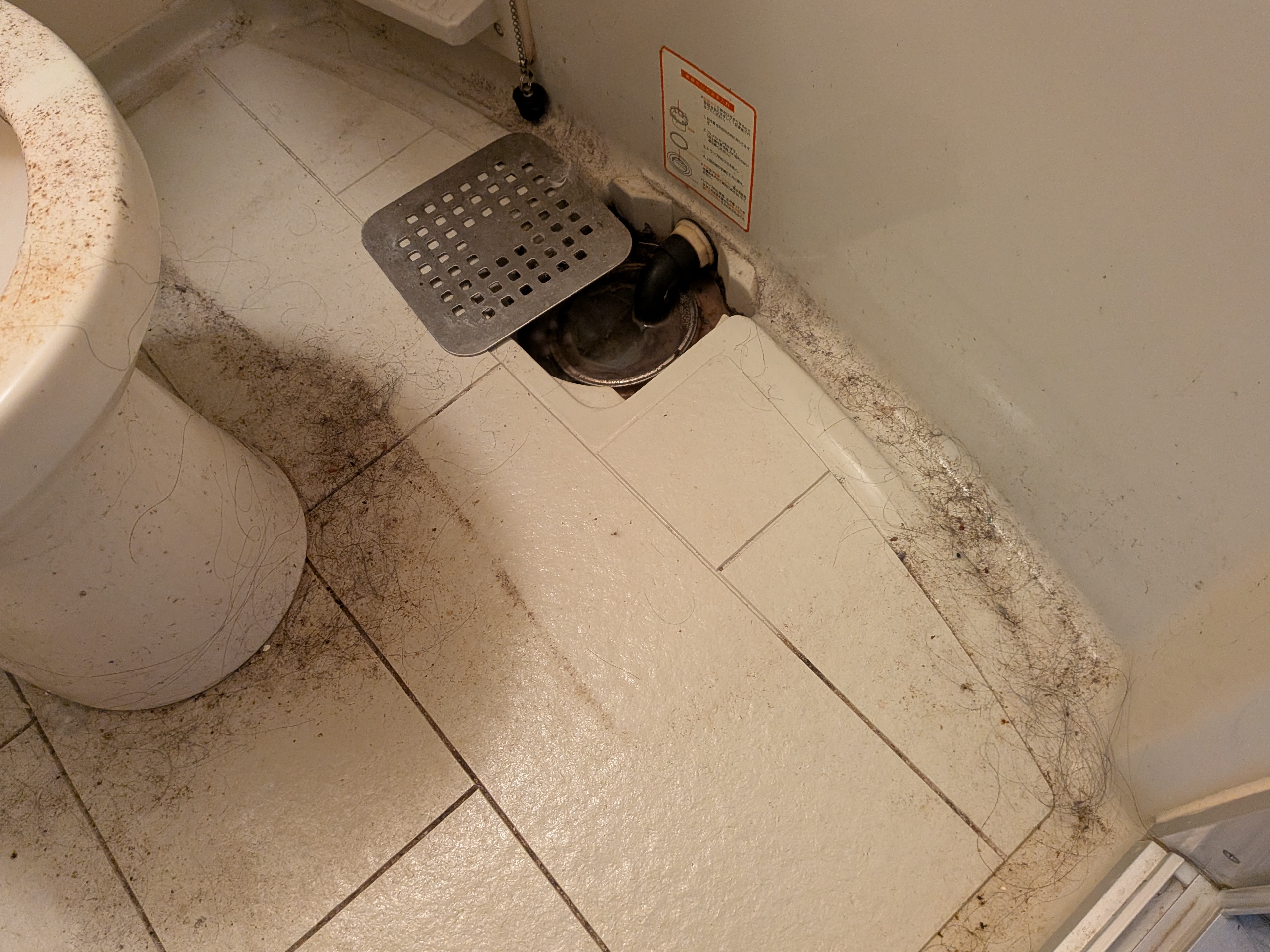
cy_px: 479
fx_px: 917
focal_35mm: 25
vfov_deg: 54.9
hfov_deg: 69.4
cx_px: 645
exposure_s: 1/60
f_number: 1.7
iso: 976
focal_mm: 4.53
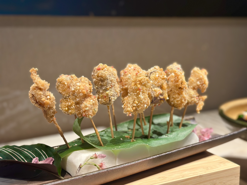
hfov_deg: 39.7
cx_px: 124
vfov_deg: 30.3
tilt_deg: -10.9
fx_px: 343
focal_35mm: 48
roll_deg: +0.3
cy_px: 92
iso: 160
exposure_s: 1/60
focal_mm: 6.86
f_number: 1.78
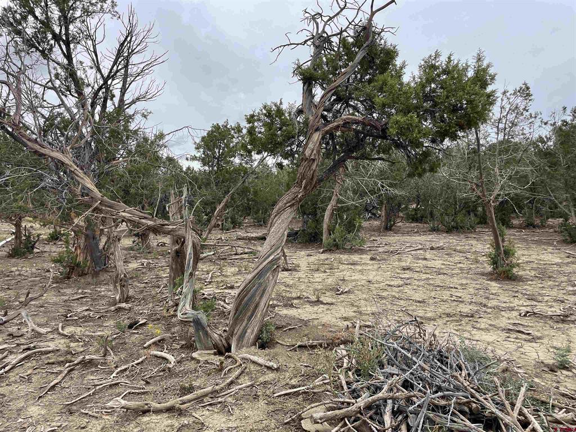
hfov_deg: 67.3
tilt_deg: +1.0
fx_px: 433
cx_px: 288
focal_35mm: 26
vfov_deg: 53.1
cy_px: 216
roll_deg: -1.0
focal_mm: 4.2
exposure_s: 1/1795
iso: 32
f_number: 1.6
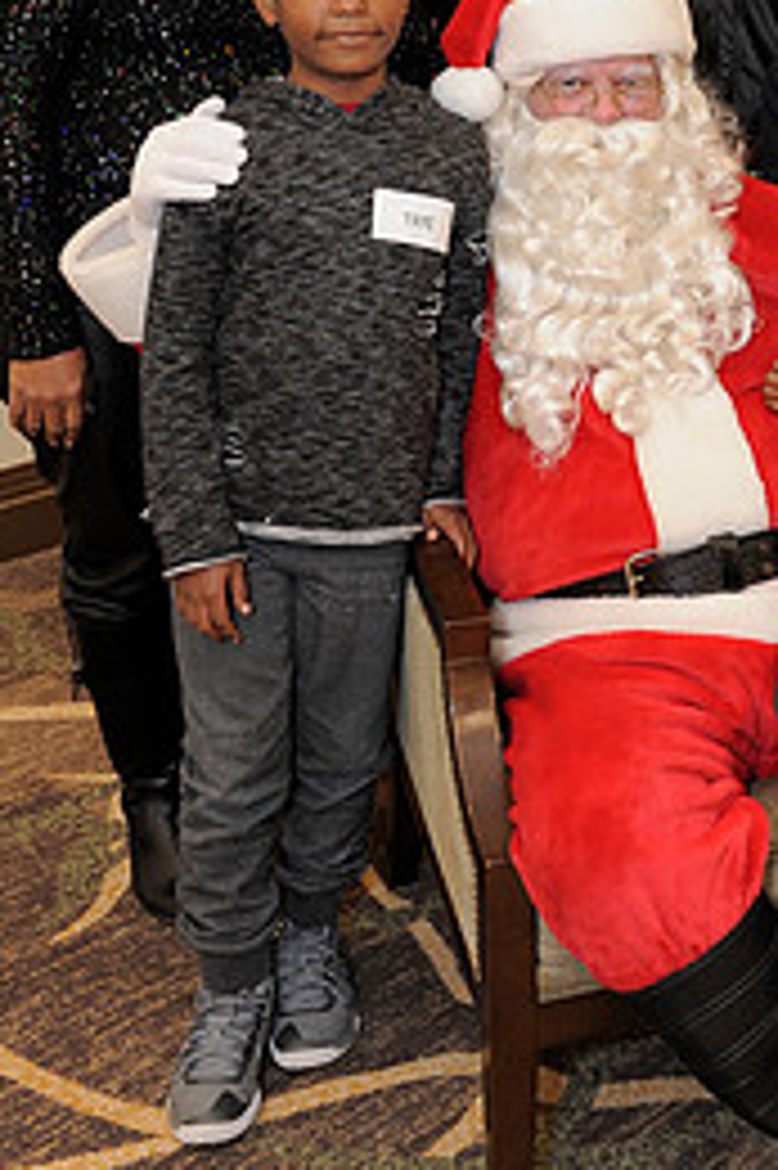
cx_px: 742
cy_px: 194
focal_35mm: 58
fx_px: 1883
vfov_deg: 33.3
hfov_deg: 22.6
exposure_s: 1/100
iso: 1600
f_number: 4
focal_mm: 26
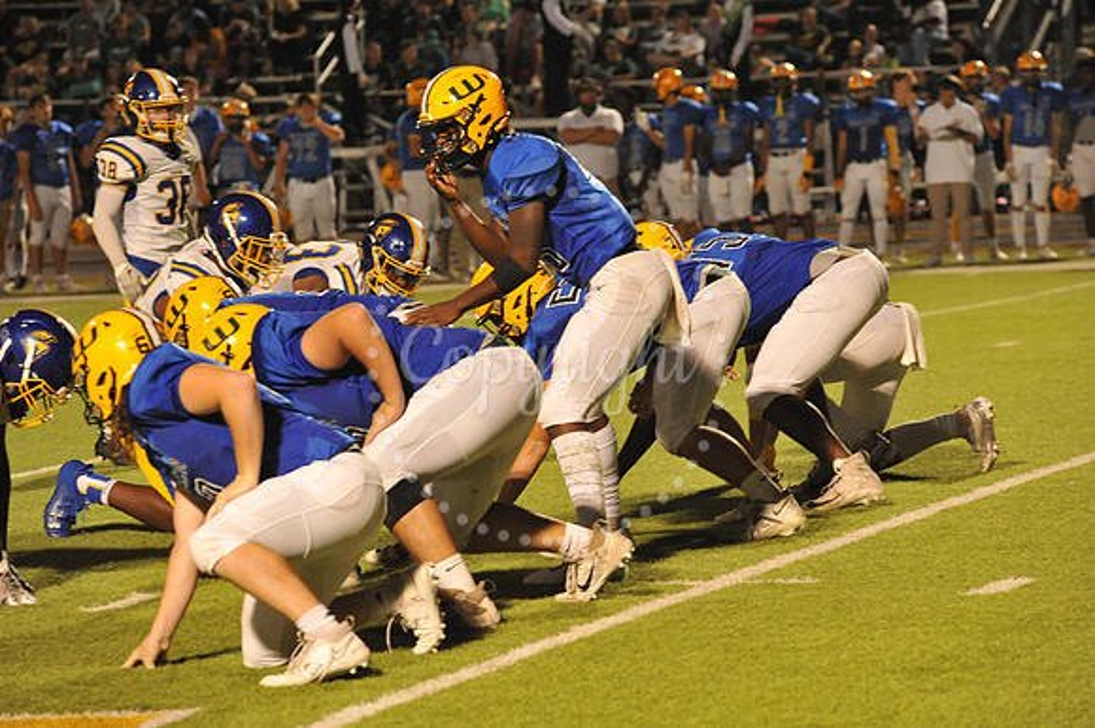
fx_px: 6080
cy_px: 364
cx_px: 548
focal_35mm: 200
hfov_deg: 10.3
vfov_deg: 6.9
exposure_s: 1/200
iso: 6400
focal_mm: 200
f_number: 6.3
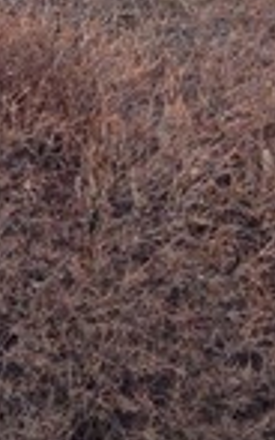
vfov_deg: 10.4
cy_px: -329
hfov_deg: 6.9
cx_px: 63
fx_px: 2276
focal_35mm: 190
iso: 64
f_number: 2.4
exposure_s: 1/120
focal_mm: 4.13
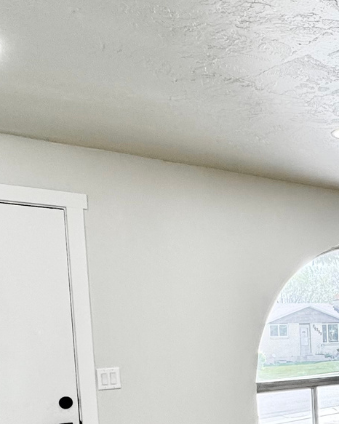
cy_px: 381
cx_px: 404
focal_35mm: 48
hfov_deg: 27.7
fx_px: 602
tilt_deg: -5.0
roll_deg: +1.6
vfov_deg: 36.4
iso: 50
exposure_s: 1/120
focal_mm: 2.22
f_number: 2.2
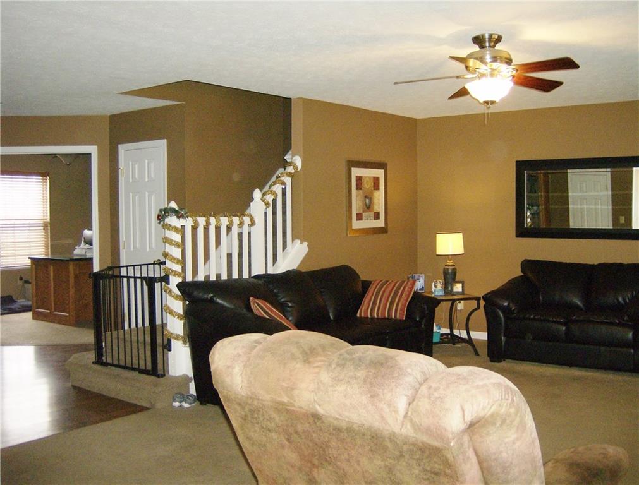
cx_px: 320
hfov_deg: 51.1
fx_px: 668
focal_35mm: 36
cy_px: 242
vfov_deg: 40.0
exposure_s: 1/60
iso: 200
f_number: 2.8
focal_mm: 6
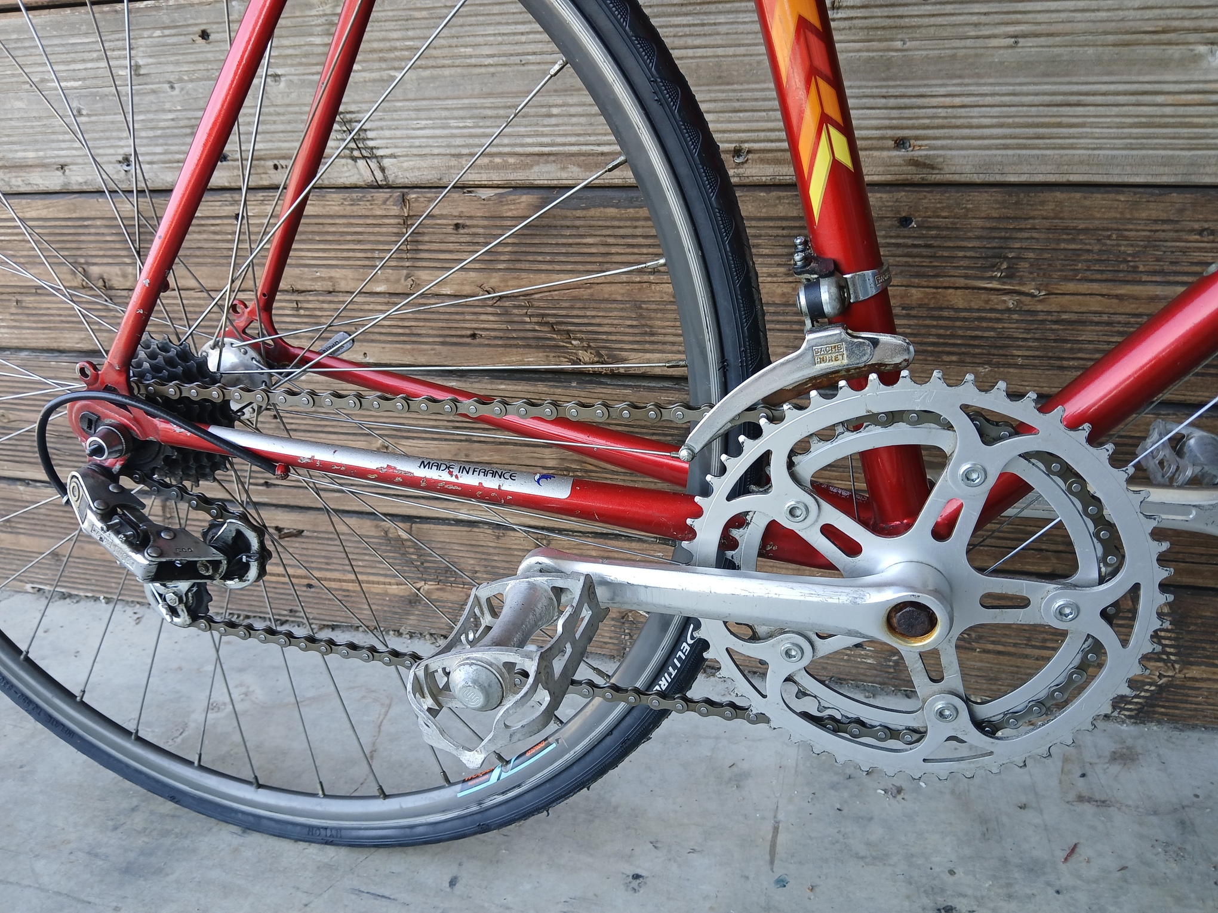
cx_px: 609
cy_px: 456
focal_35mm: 26
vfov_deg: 53.1
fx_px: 915
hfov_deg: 67.3
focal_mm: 3.98
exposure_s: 1/50
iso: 25
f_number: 1.8
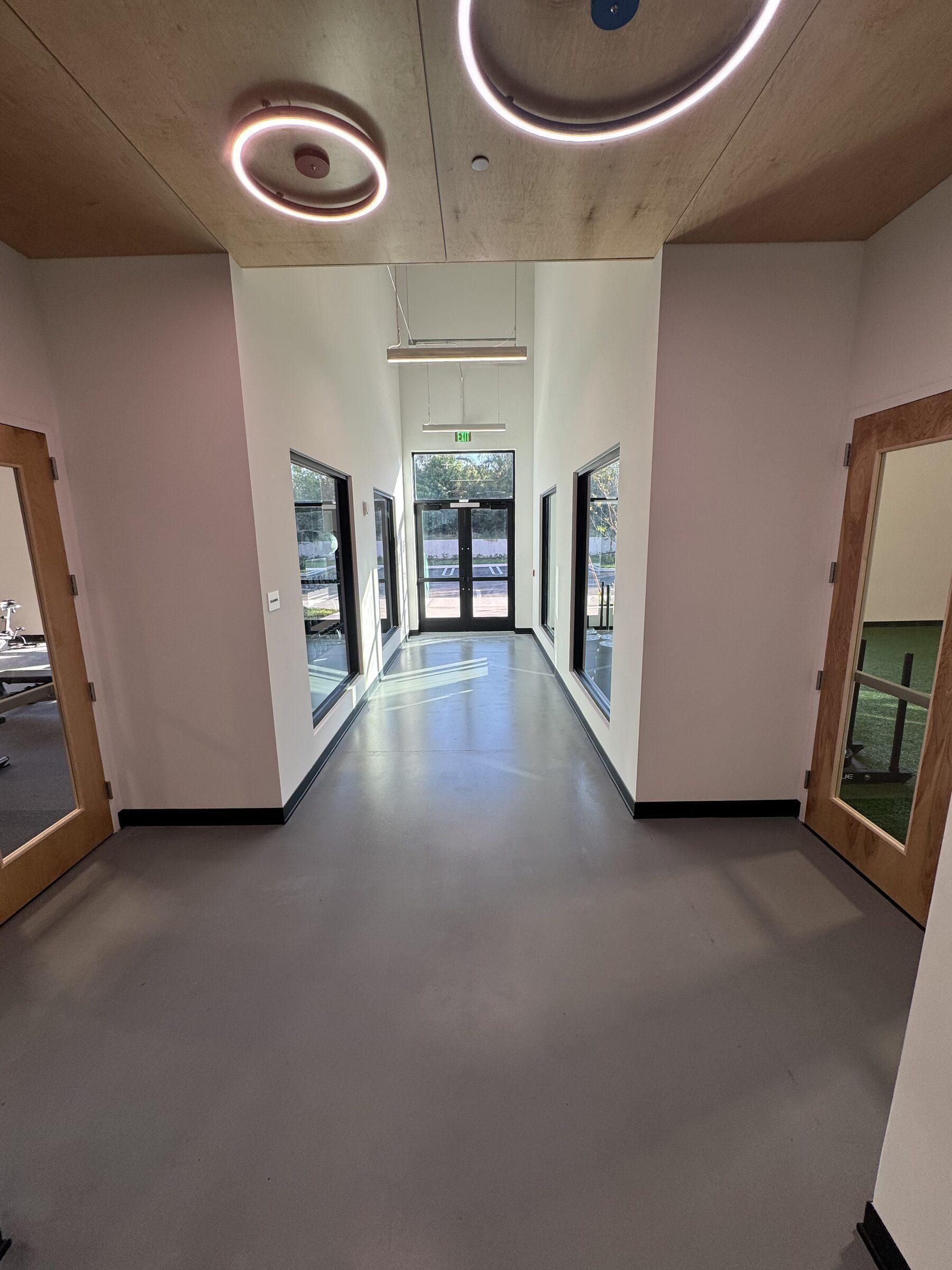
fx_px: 513
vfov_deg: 102.1
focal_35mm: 14
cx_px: 476
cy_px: 635
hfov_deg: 85.7
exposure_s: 1/142
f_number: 2.2
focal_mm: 2.22
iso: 40
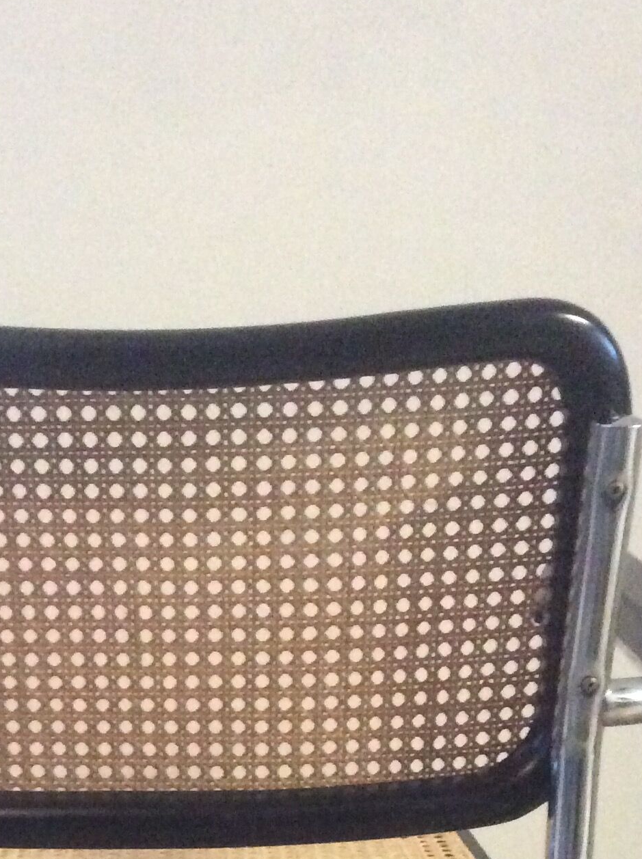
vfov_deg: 27.6
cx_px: 155
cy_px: 868
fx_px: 1636
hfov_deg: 22.0
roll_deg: +0.8
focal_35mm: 66
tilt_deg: -16.3
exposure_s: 1/17
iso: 500
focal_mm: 3.3
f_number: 2.4
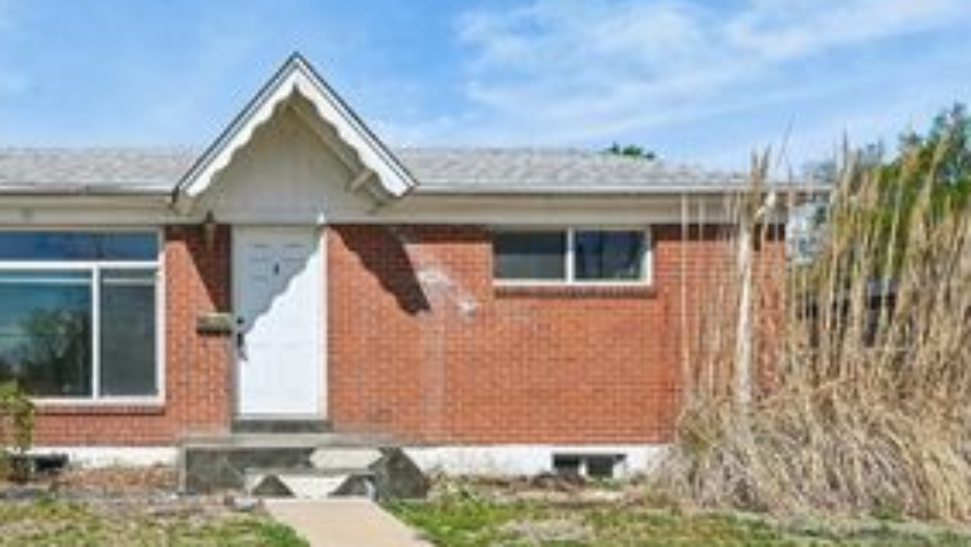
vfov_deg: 44.4
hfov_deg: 64.7
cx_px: 179
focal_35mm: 26
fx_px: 670
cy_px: 301
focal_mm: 14
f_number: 10
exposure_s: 1/1250
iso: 400
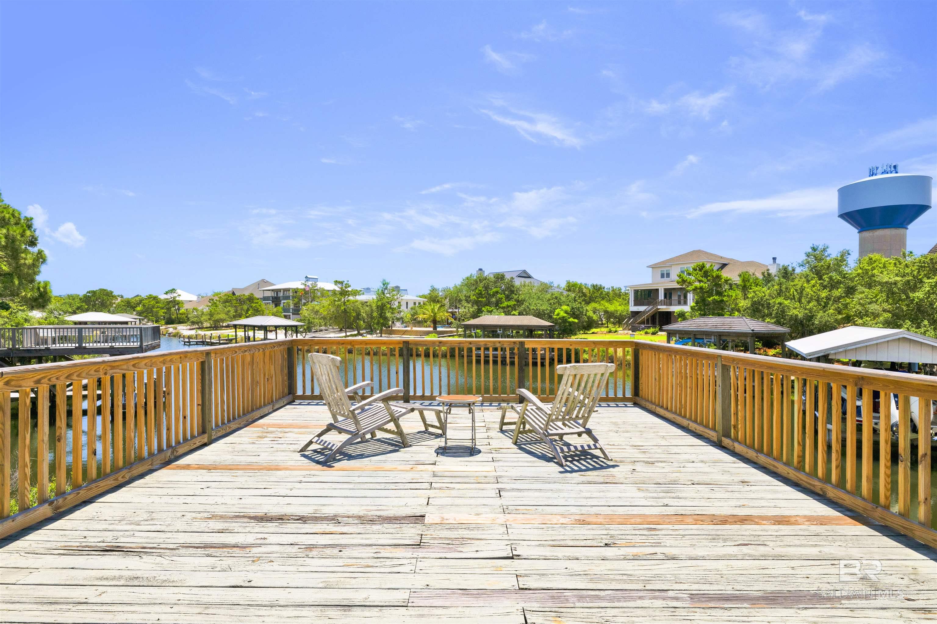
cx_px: 468
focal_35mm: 18
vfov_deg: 67.4
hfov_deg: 90.0
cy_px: 312
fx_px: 468
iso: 400
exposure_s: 1/1250
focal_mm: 18
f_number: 11
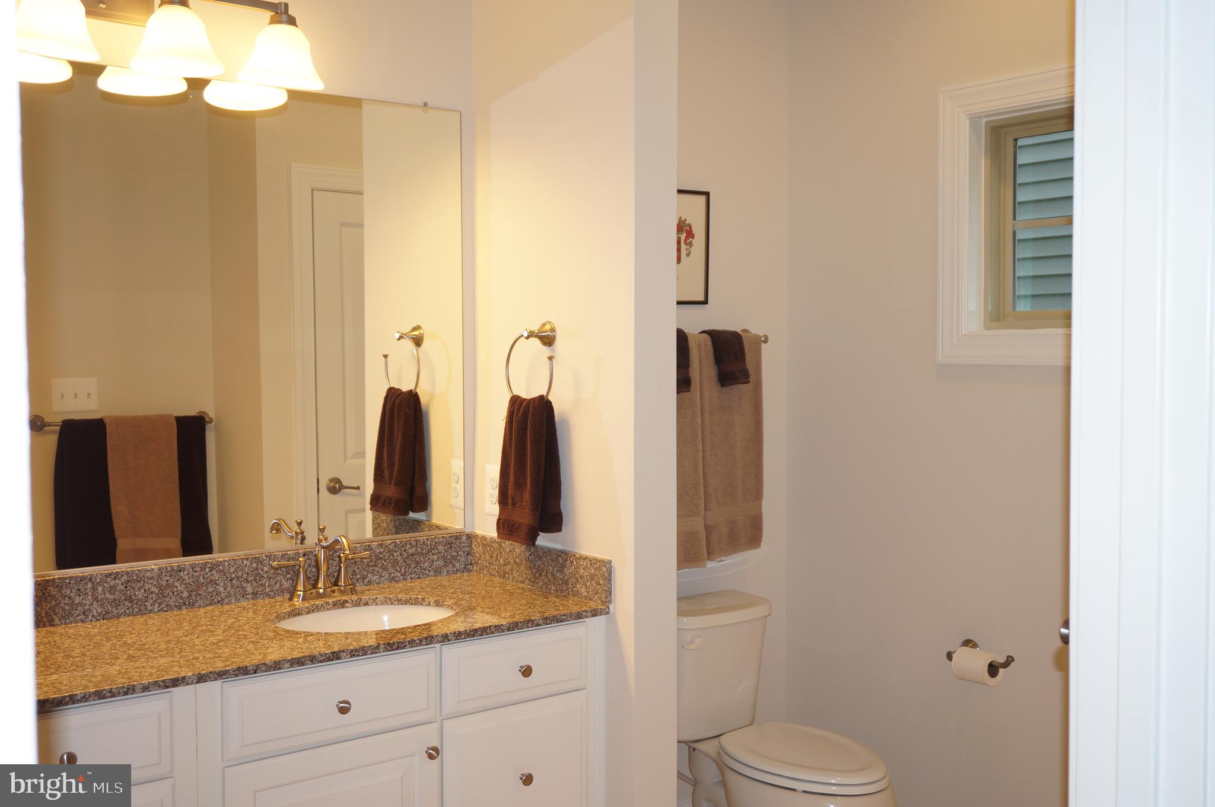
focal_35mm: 36
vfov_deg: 36.8
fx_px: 1213
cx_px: 608
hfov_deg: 53.2
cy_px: 404
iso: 320
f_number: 4.5
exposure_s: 1/60
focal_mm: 24
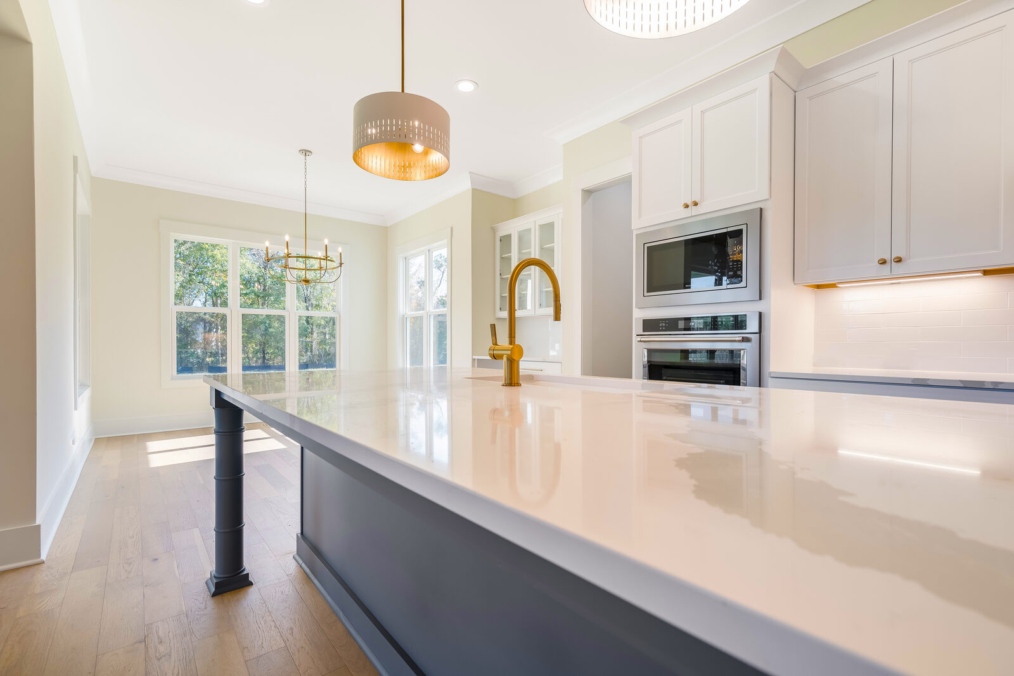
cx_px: 507
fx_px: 451
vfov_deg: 73.8
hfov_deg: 96.7
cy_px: 338
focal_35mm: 16
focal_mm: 16
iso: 100
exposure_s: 1/2.5
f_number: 5.6
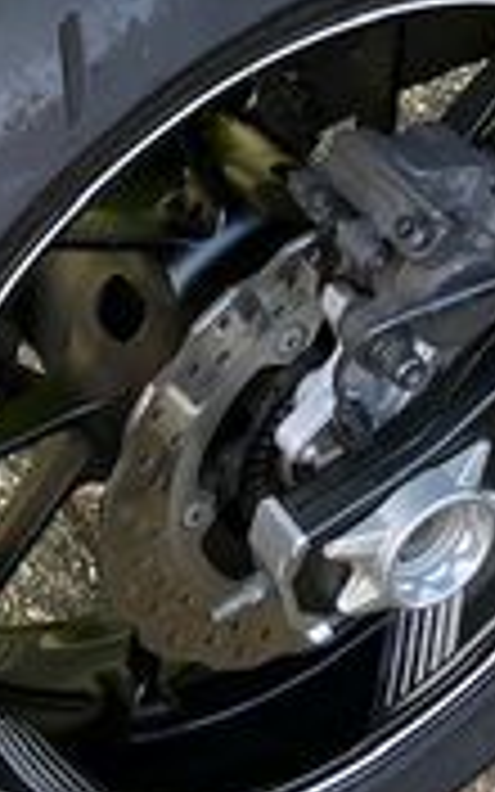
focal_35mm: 108
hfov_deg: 12.1
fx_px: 2331
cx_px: 405
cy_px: -266
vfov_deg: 17.9
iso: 32
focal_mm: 3.99
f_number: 1.8
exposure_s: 1/121
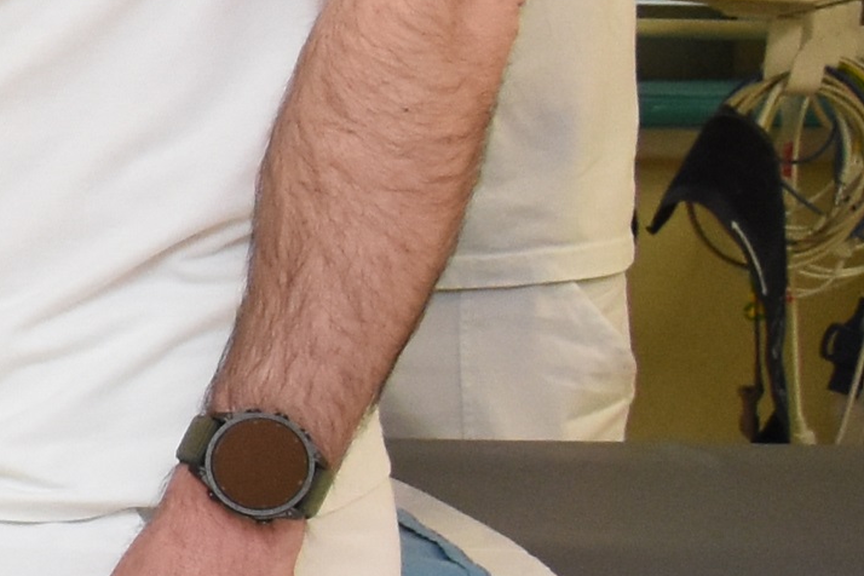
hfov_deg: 7.8
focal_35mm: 222
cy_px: 258
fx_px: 5328
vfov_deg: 6.2
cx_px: -1905
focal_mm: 22
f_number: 8
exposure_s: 1/60
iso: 1250
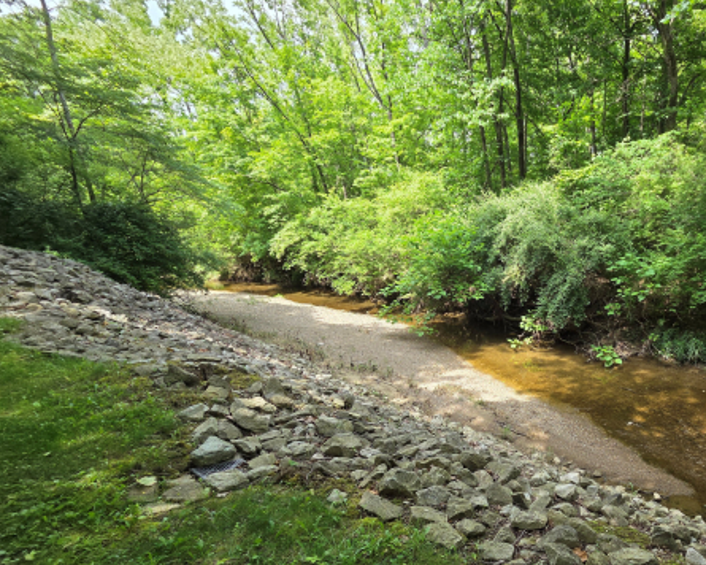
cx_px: 528
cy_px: 379
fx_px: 397
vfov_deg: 68.7
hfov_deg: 77.2
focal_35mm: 19
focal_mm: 2.2
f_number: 2.2
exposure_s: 1/326
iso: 50
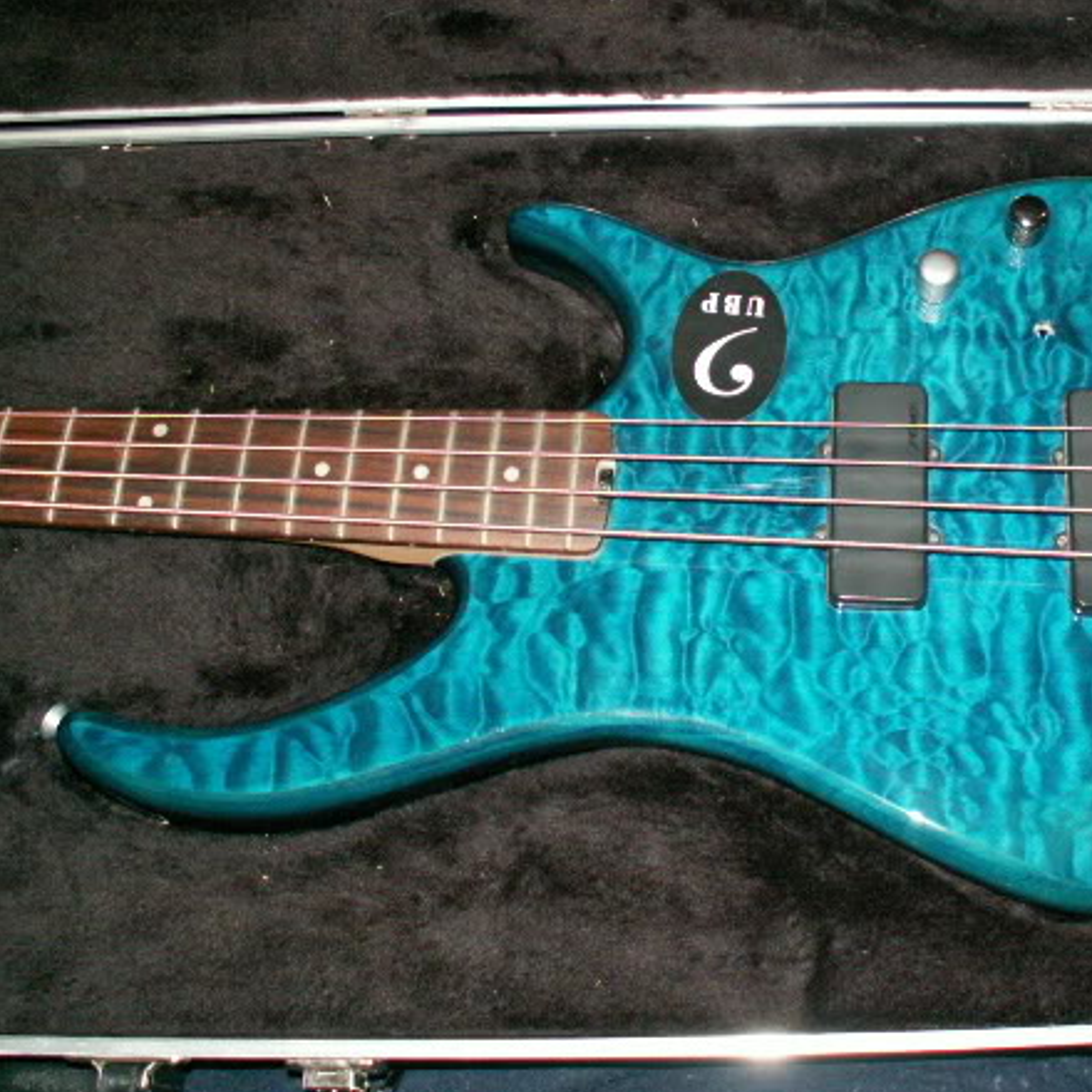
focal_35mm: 45
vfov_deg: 37.5
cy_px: 514
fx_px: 1606
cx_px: 787
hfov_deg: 36.9
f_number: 2.8
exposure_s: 1/40
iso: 160
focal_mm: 5.86
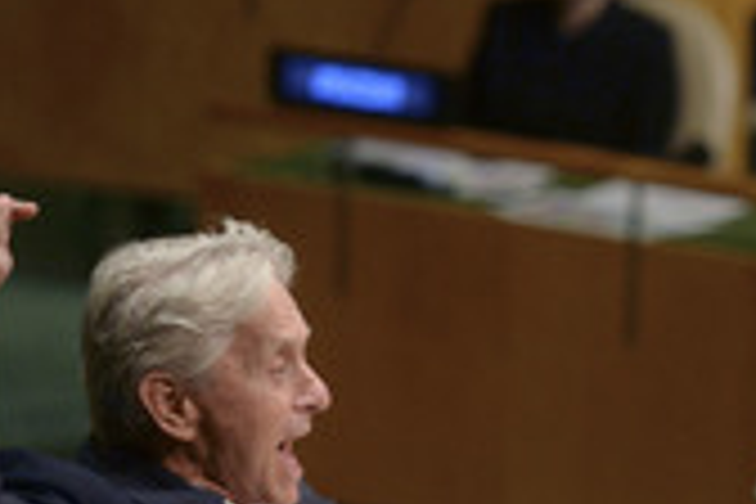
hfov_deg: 5.5
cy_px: 504
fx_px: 7874
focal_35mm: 375
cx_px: 598
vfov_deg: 3.7
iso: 1600
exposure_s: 1/250
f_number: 3.2
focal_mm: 140
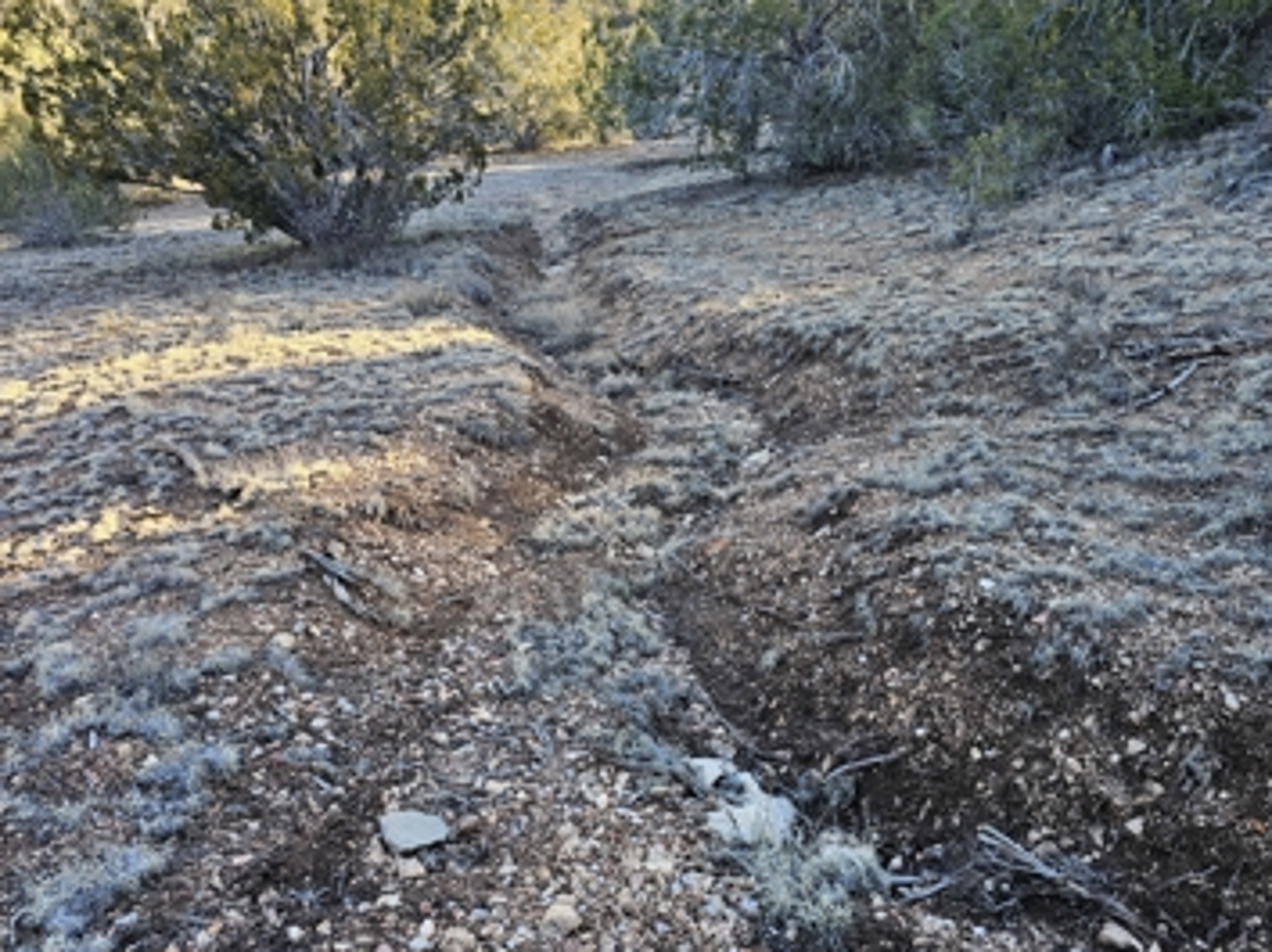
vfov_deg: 53.0
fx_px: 955
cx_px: 647
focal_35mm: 26
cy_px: 481
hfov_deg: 67.3
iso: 50
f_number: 1.7
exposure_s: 1/180
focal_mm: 6.3
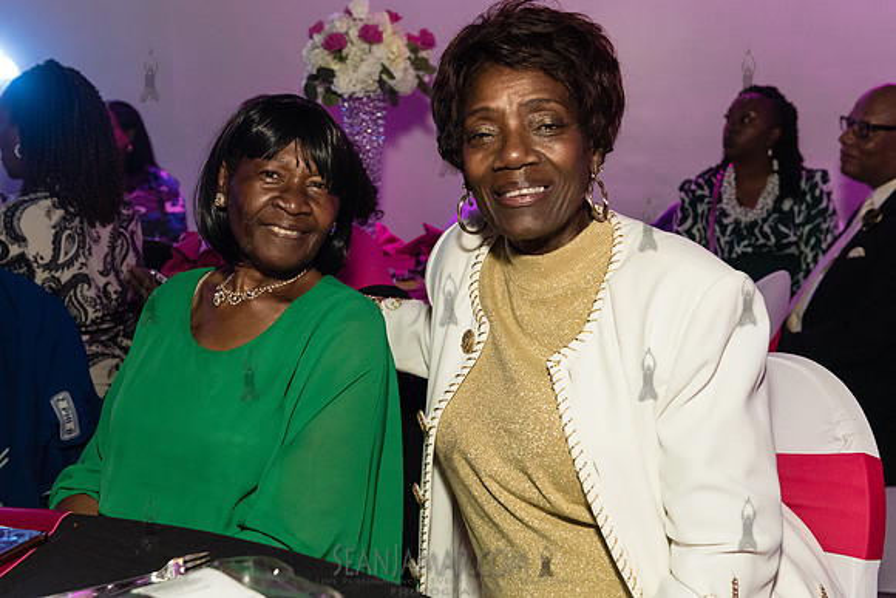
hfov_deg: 43.4
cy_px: 338
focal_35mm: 45
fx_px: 1124
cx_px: 420
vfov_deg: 29.8
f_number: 4.5
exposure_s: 1/200
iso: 4000
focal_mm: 40
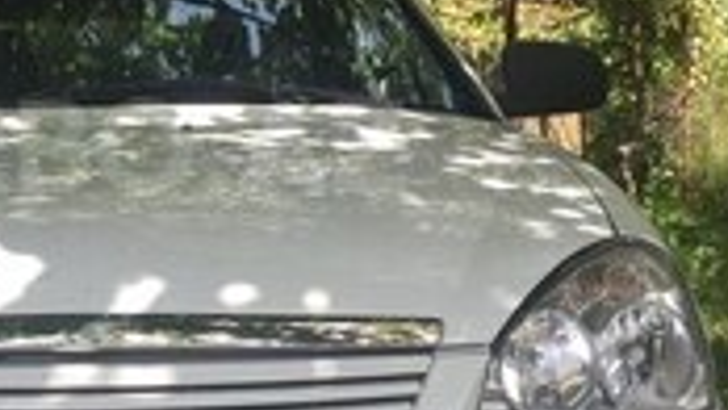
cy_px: 146
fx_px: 1738
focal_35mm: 90
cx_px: 84
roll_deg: +2.5
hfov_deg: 23.1
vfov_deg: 13.4
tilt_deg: +3.6
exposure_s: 1/465
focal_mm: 4.15
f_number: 2.2
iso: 32
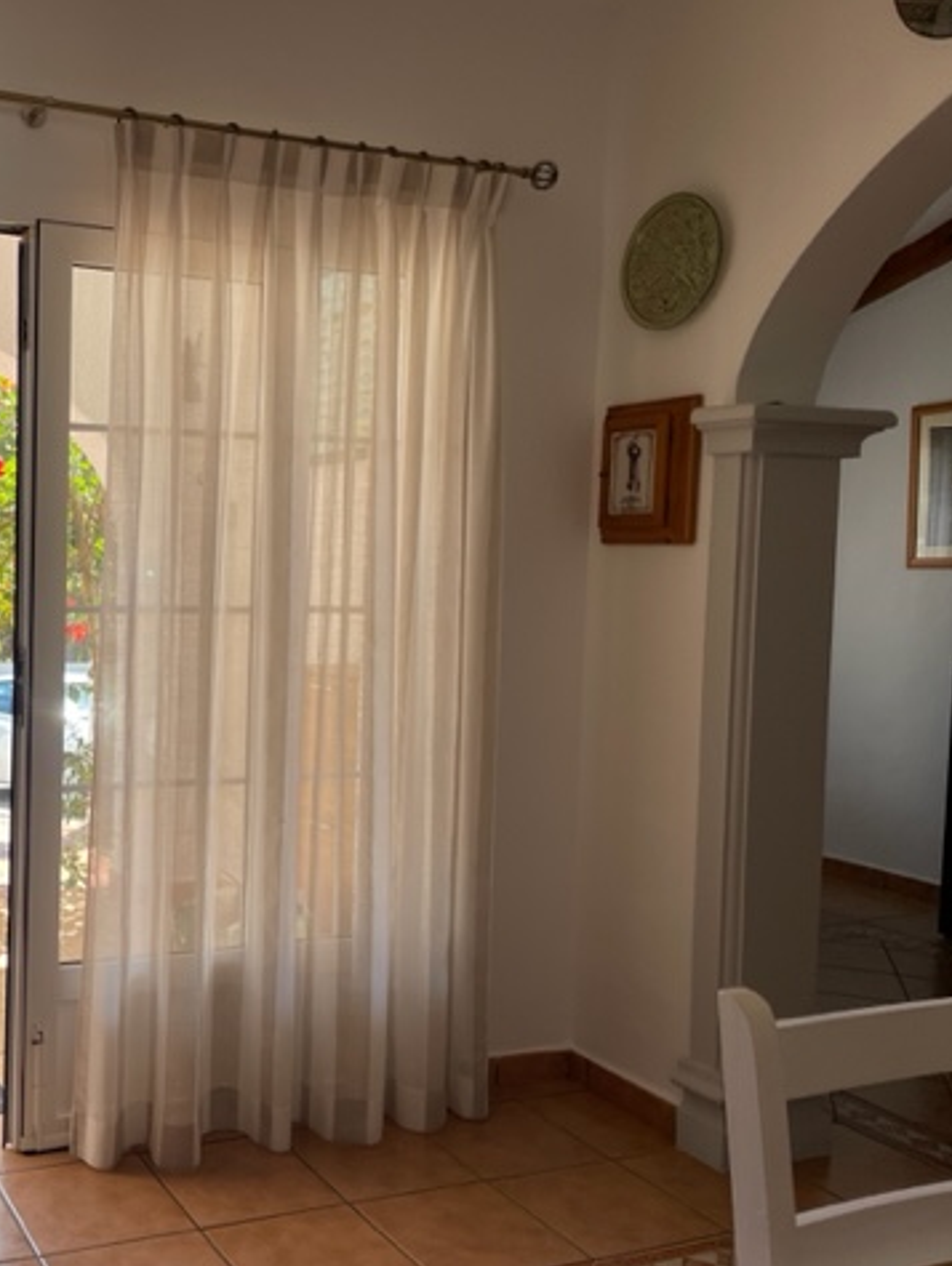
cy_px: 632
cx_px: 117
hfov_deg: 38.3
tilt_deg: -3.2
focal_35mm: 35
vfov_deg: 52.6
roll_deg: -1.0
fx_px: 1282
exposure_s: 1/249
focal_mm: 4.2
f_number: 1.6
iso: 32
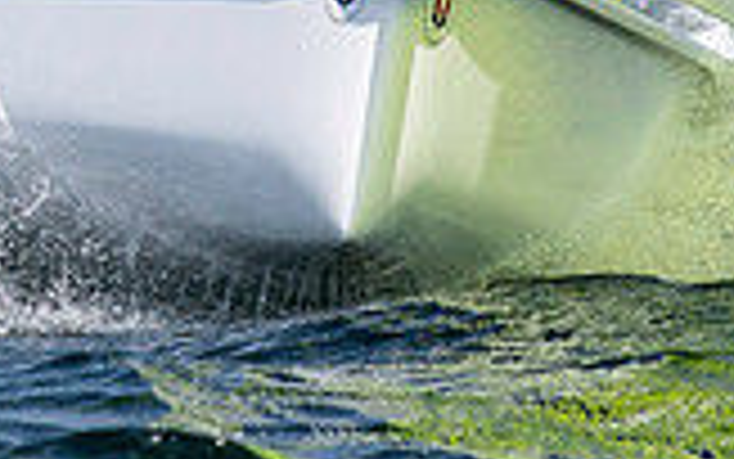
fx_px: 32718
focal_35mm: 1635
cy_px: -232
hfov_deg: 1.3
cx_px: 234
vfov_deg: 0.8
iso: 400
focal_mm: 300
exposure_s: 1/5000
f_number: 5
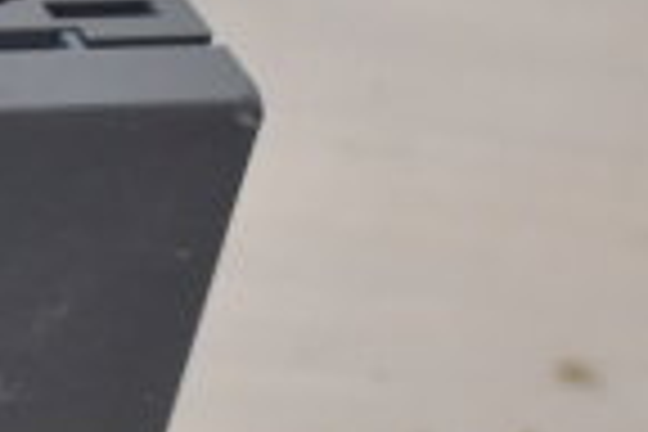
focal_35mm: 222
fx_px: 3998
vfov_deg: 6.2
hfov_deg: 8.7
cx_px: -684
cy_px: 362
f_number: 4.5
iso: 1400
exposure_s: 1/60
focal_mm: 35
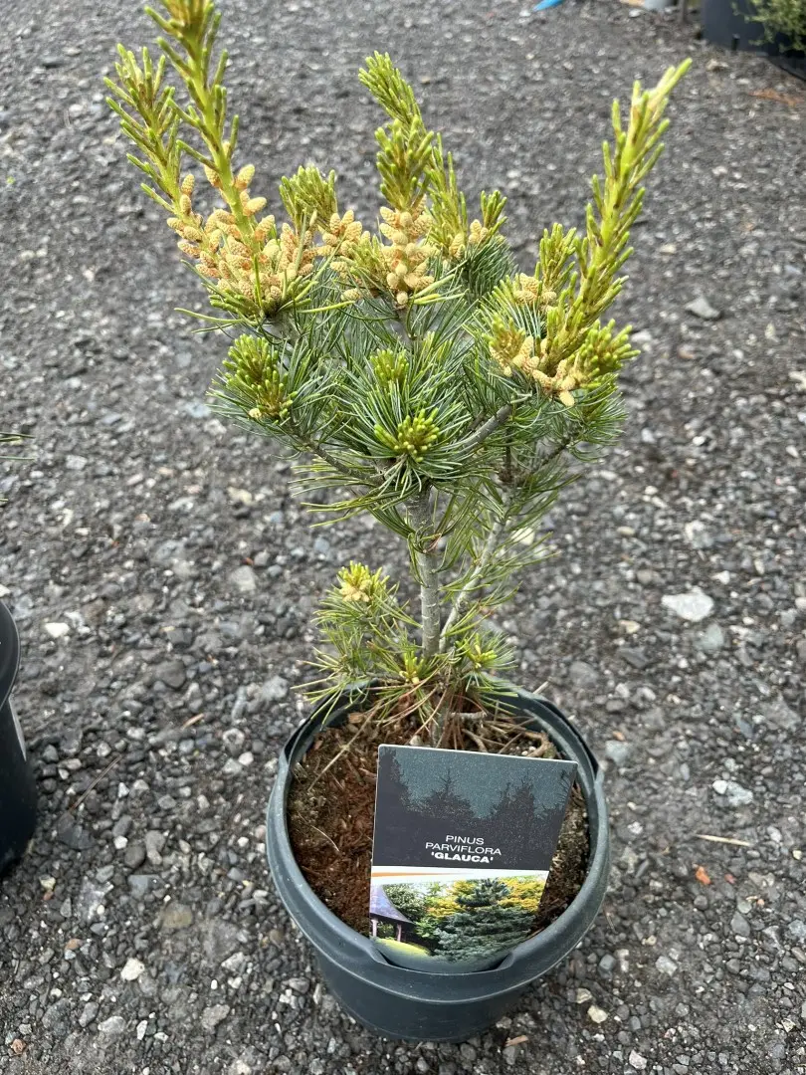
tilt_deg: -41.1
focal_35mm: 26
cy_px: 538
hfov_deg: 53.1
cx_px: 403
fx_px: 807
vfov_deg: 67.3
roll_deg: -1.5
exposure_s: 1/266
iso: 40
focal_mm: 5.1
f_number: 1.6
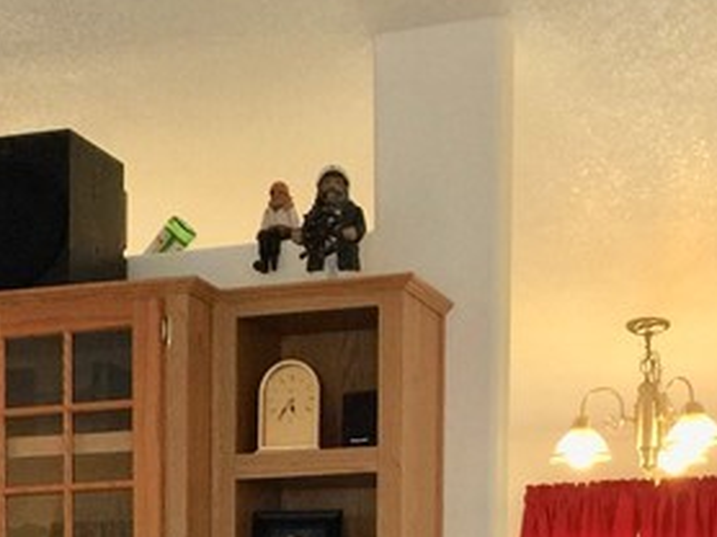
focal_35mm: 107
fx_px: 2214
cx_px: 116
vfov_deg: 12.9
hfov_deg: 18.2
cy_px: 880
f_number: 2.2
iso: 40
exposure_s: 1/30
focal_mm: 4.15
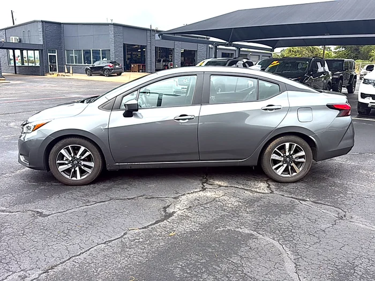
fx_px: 271
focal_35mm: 25
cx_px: 188
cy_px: 140
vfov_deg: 54.9
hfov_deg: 69.4
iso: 80
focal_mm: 6.76
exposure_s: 1/931
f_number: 1.78
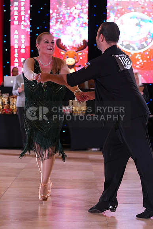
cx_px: 76
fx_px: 592
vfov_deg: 21.9
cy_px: 114
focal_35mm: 93
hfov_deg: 14.7
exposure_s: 1/250
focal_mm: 93
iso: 3200
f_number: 4.5
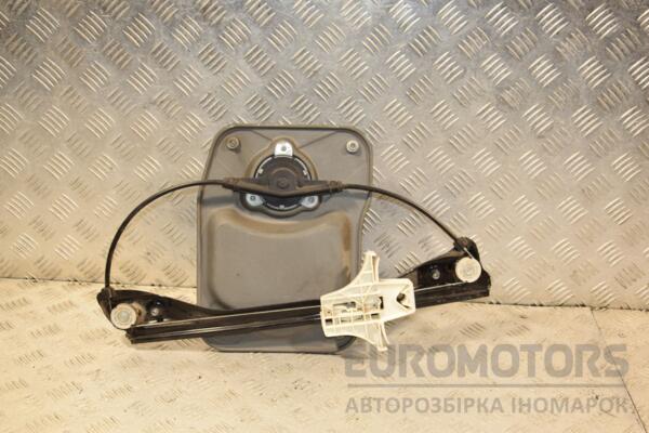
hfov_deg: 38.9
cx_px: 324
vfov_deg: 26.5
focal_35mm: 51
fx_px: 919
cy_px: 216
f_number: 5.6
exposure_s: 1/200
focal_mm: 34
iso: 800
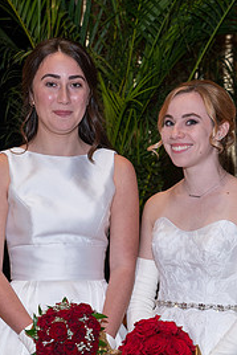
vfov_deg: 19.5
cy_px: 272
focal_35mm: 104
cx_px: 120
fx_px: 1026
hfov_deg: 13.2
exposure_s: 1/50
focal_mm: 62
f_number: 5.6
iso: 400
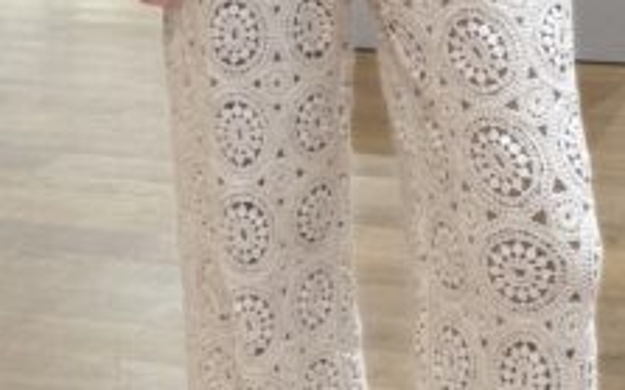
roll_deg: +1.8
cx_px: 291
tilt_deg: -6.1
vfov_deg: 10.7
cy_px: -227
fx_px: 1991
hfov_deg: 17.8
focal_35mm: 117
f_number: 1.78
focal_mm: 6.76
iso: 80
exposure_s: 1/100
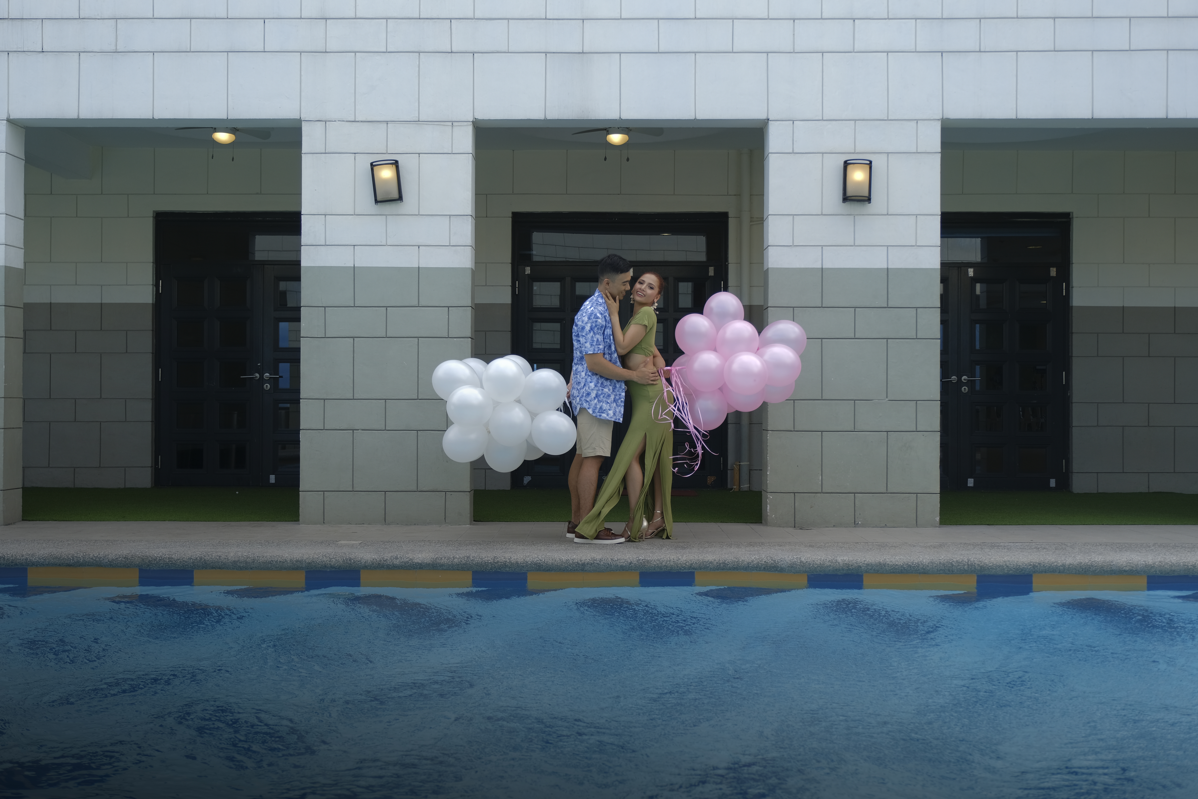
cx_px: 599
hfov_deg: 51.9
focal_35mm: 37
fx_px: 1231
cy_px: 400
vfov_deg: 35.9
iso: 80
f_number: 2.8
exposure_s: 1/320
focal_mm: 24.9
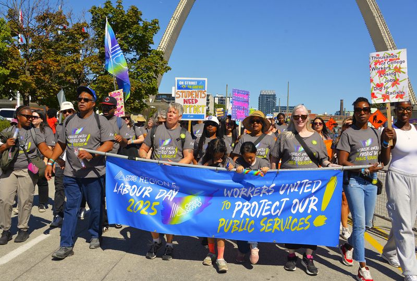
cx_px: 208
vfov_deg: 39.1
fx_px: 395
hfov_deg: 55.7
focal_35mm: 34
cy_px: 140
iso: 100
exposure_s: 1/320
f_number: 8
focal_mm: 34
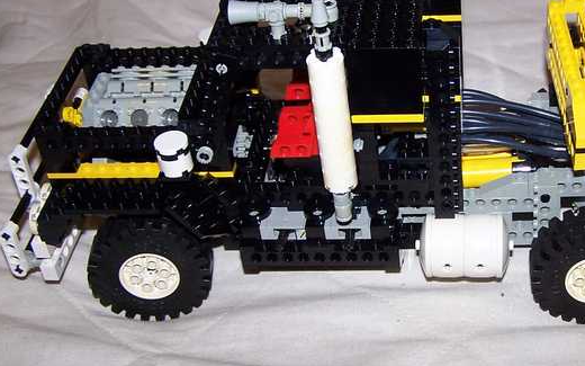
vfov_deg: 21.0
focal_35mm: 62
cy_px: 167
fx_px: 988
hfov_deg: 32.5
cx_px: 425
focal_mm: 6.3
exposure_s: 1/60
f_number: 2.8
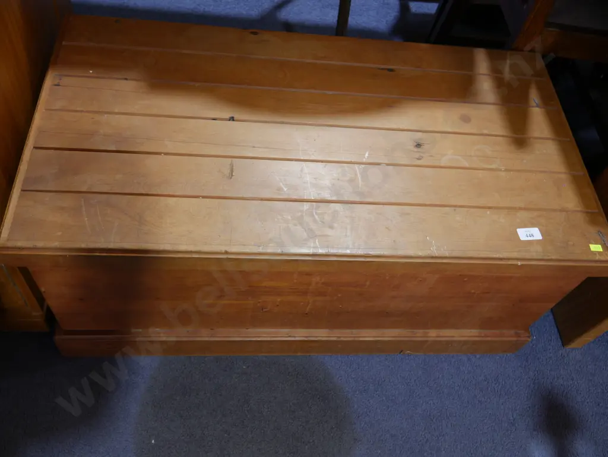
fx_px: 527
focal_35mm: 30
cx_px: 304
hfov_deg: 59.9
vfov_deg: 46.8
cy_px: 228
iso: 250
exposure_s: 1/60
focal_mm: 15
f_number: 3.6
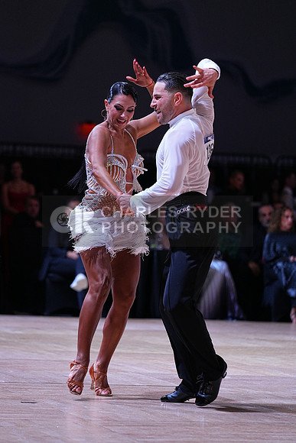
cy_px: 222
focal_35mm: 185
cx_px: 148
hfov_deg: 7.4
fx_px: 2280
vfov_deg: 11.1
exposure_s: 1/500
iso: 2000
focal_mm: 185
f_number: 4
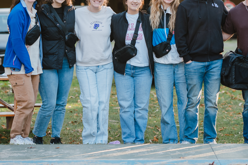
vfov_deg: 9.3
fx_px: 1019
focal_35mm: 148
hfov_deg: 13.8
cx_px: 172
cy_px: 34
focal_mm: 85
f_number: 2.2
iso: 200
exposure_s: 1/320
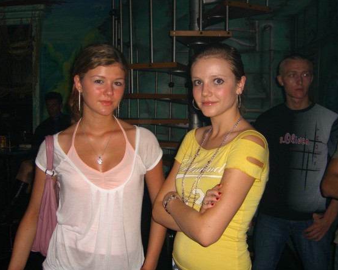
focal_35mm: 40
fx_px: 400
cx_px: 160
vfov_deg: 37.3
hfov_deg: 45.8
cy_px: 135
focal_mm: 7.9
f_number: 2.8
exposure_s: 1/60
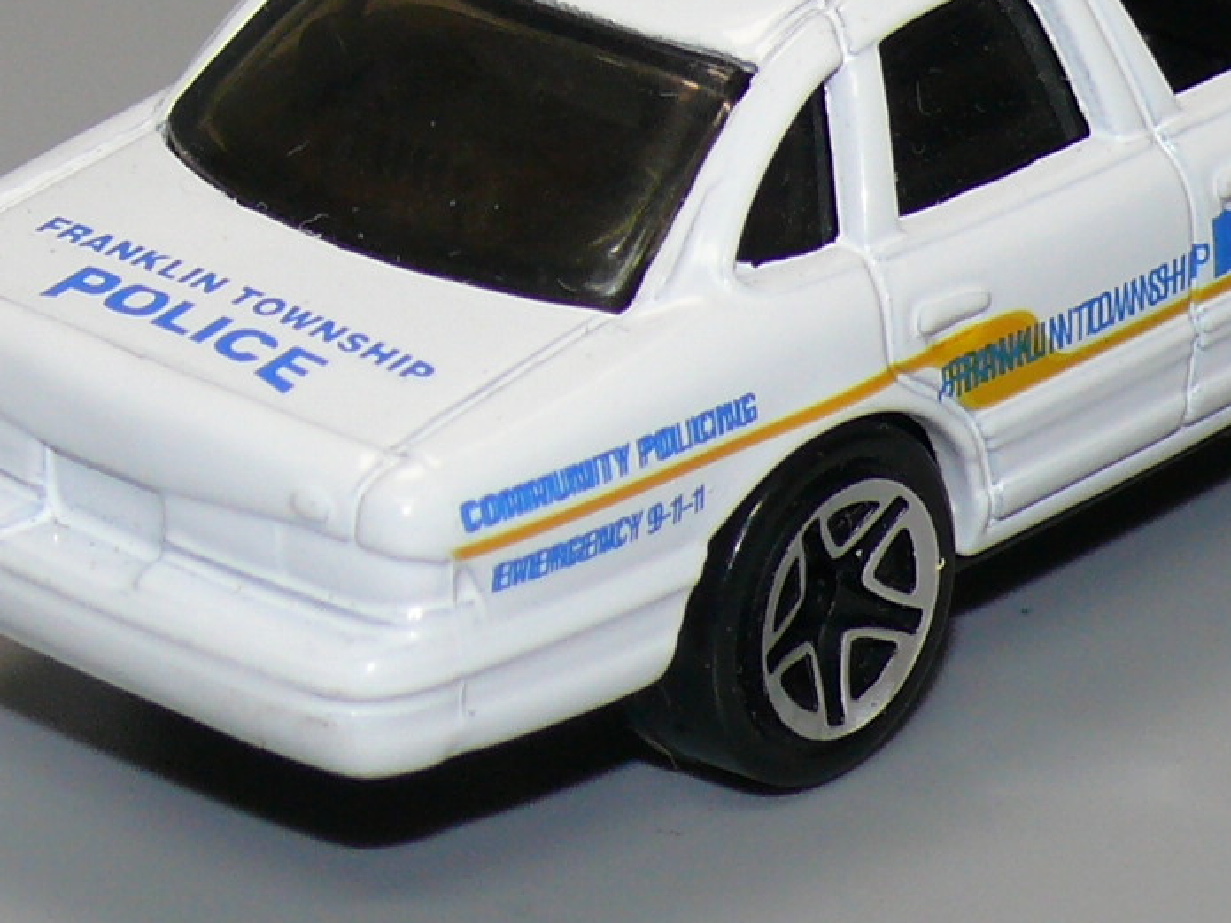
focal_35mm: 267
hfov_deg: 7.4
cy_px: 145
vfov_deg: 5.6
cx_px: 907
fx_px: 9493
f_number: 4
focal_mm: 14.3
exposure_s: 1/30
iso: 100
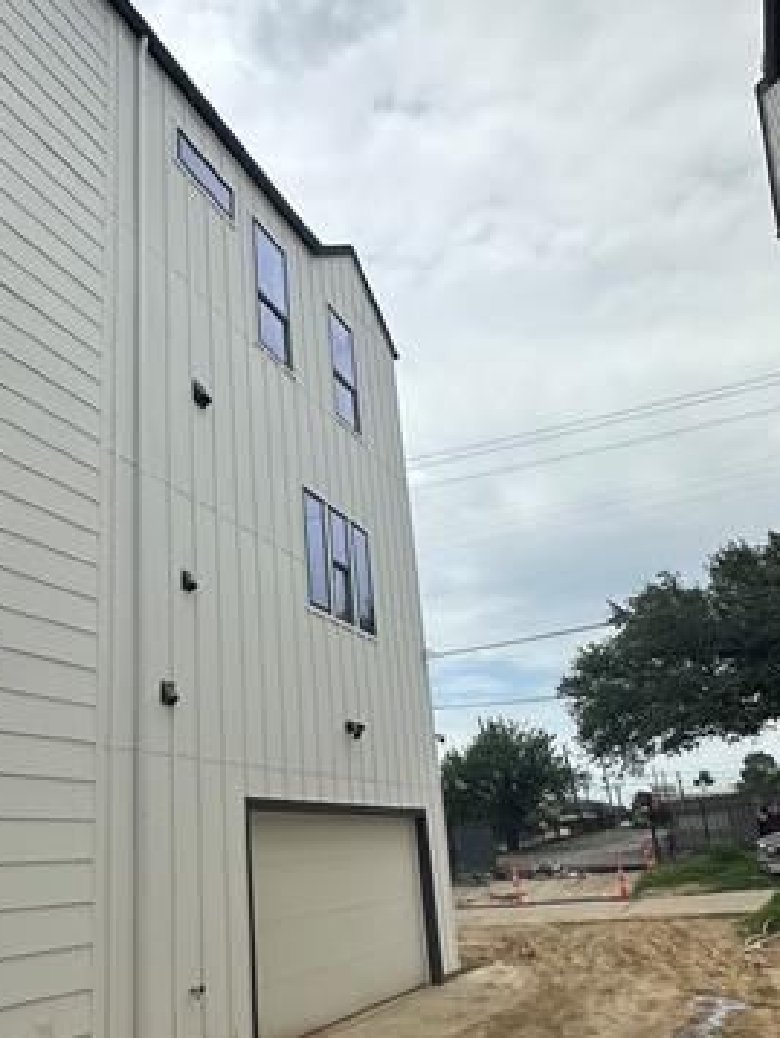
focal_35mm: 30
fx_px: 900
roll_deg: +3.0
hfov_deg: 46.1
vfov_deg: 59.9
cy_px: 548
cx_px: 258
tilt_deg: +19.2
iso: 50
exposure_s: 1/3040
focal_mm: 2.22
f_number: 2.2
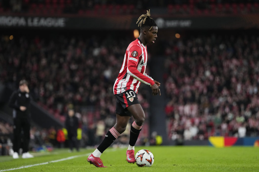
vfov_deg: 6.9
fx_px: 1439
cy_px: 86
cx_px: 130
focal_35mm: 200
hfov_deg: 10.3
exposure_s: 1/2000
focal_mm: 200
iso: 3200
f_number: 2.8
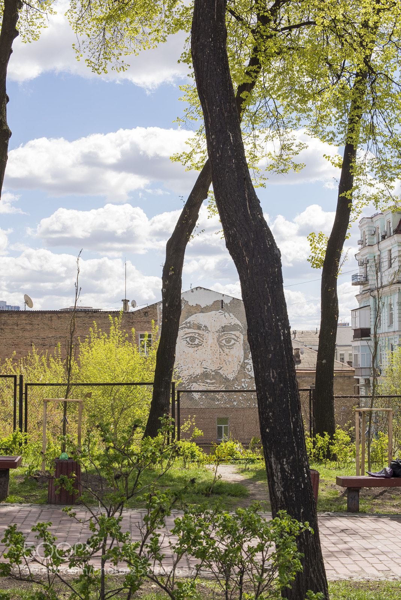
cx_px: 200
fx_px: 835
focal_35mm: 50
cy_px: 300
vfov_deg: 39.6
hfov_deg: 27.0
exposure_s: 1/80
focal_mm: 50
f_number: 16
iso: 200
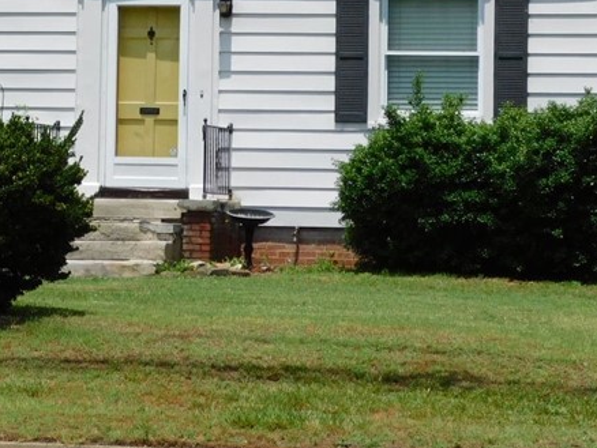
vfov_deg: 7.9
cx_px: 192
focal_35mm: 187
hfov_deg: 10.6
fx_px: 3227
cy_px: -33
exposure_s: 1/1000
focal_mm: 14.2
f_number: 4.4
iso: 125
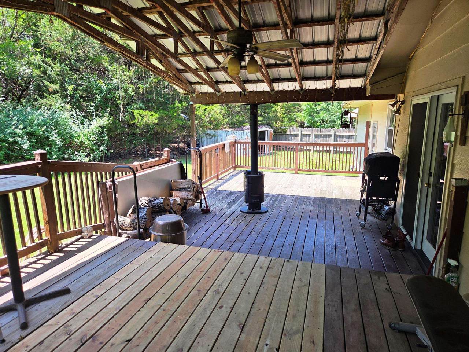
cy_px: 176
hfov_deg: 73.9
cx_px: 234
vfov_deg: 58.9
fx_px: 312
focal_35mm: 23
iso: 80
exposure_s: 1/1022
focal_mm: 5.4
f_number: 1.8
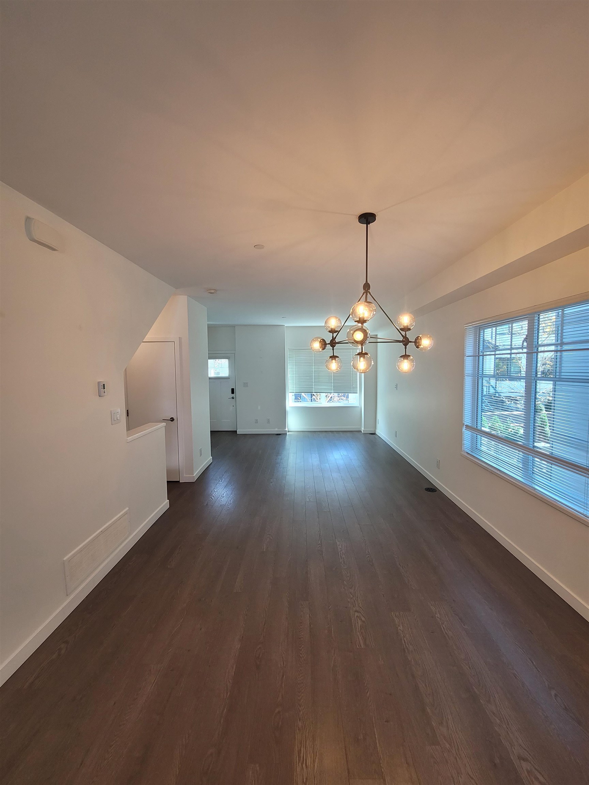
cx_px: 294
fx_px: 295
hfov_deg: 89.9
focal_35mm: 13
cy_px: 392
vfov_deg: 106.2
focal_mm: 2.2
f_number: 2.2
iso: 160
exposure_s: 1/60
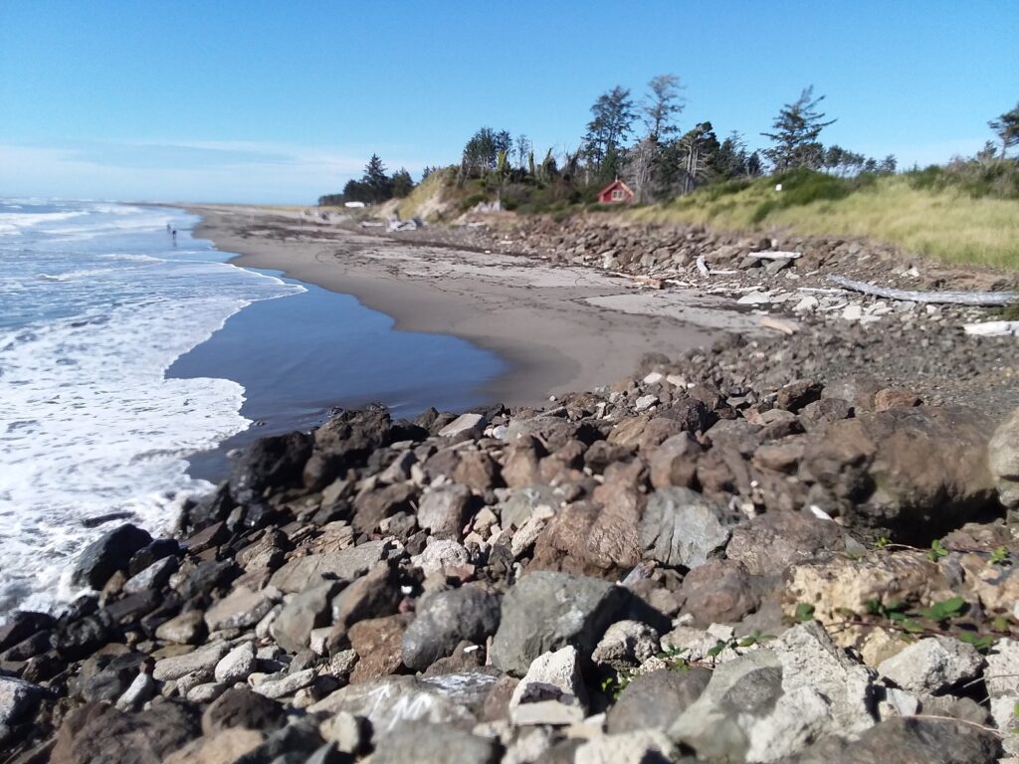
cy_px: 382
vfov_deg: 51.4
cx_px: 510
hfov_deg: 65.3
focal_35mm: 27
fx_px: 795
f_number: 1.9
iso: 50
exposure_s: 1/1615
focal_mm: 2.91
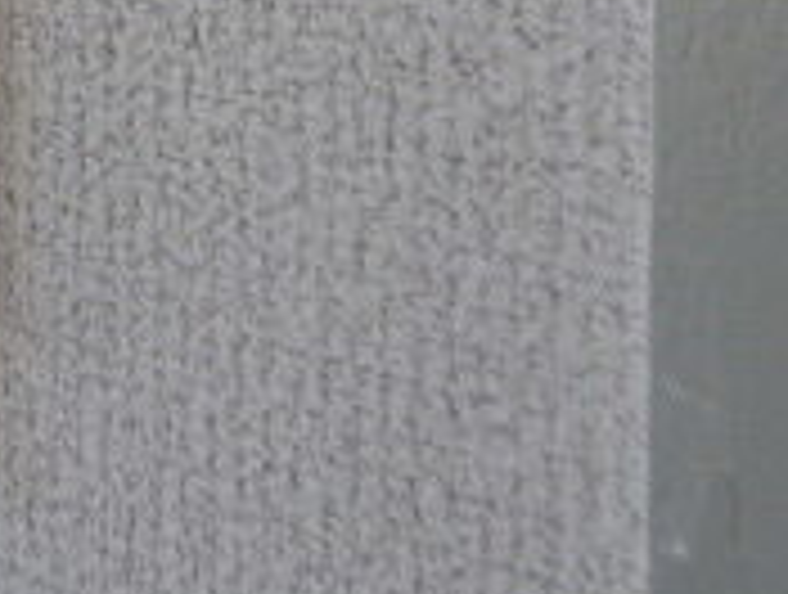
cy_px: -454
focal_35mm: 73
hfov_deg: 21.7
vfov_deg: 16.9
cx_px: -428
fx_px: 1665
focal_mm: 3.58
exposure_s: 1/50
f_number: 2.8
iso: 100
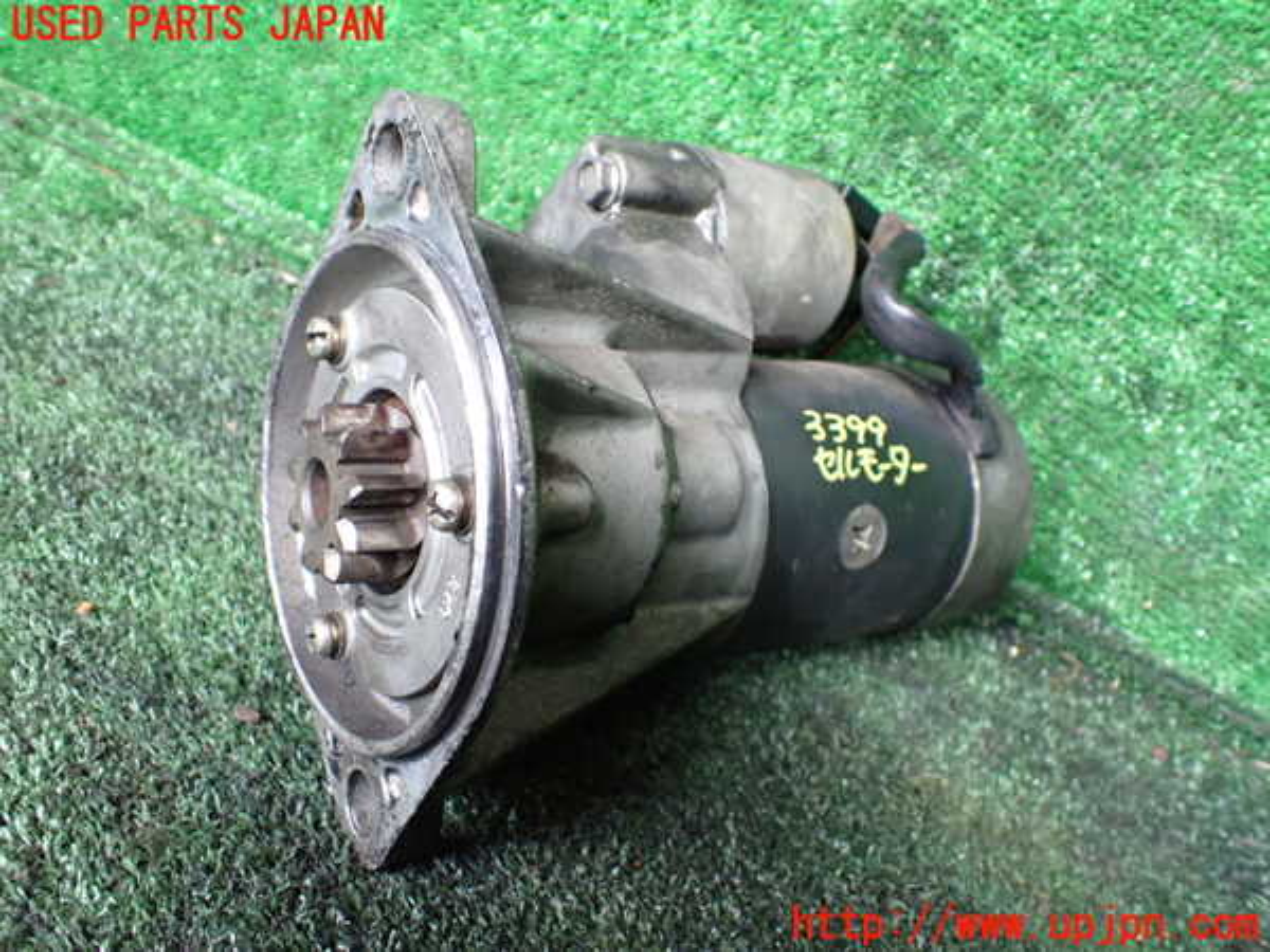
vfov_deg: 46.8
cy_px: 476
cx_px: 635
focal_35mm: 30
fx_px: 1101
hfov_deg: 60.0
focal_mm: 5.4
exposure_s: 1/60
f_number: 2.3
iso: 800
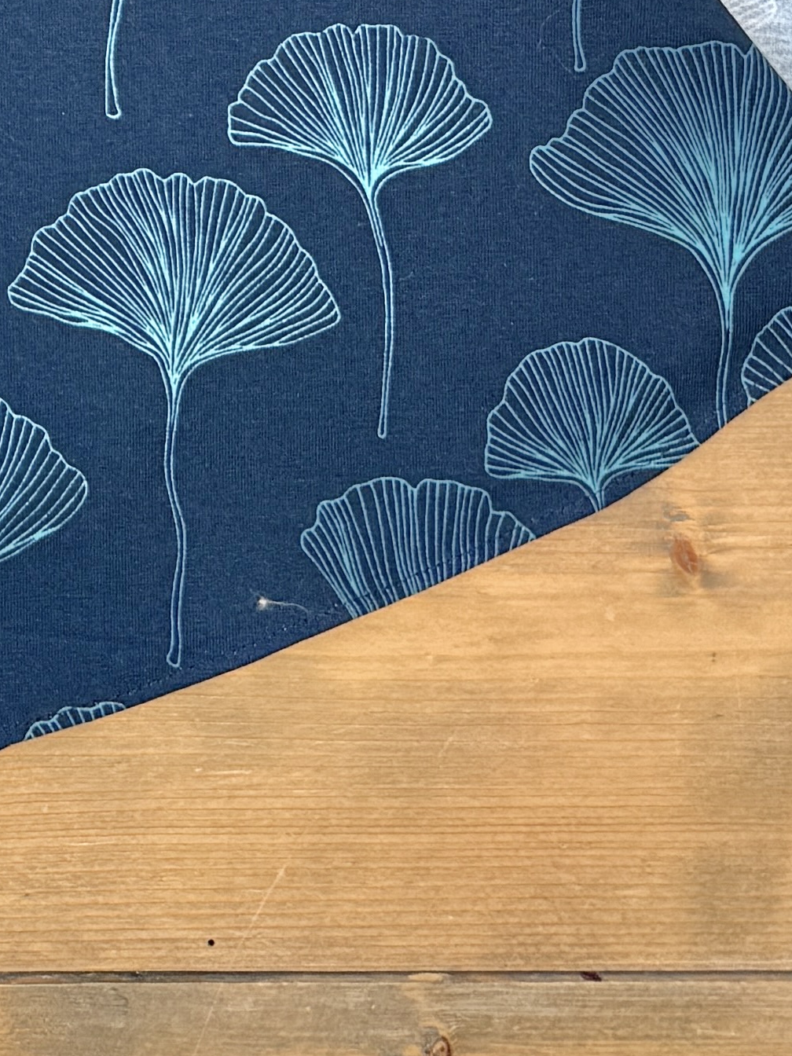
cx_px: -841
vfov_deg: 16.9
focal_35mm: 102
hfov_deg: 12.6
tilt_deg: -87.0
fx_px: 3112
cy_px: -657
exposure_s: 1/162
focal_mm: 6.76
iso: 64
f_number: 1.78
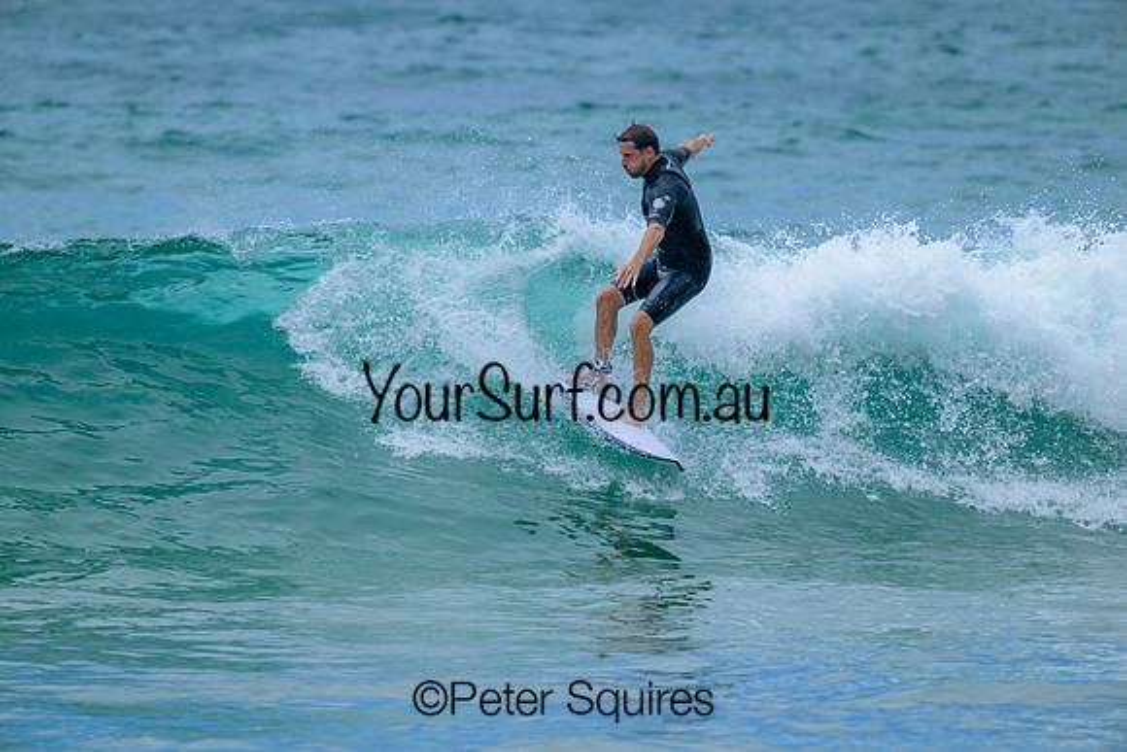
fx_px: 17534
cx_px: 564
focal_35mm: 560
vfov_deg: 2.5
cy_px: 376
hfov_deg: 3.7
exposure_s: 1/2000
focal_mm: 560
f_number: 8
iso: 450
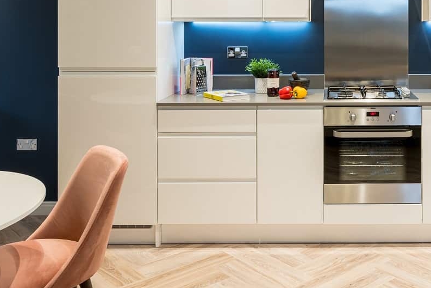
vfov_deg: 28.4
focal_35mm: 46
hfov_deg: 40.8
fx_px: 551
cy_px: 45
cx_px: 349
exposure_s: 1/1.67
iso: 100
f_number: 7.1
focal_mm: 19
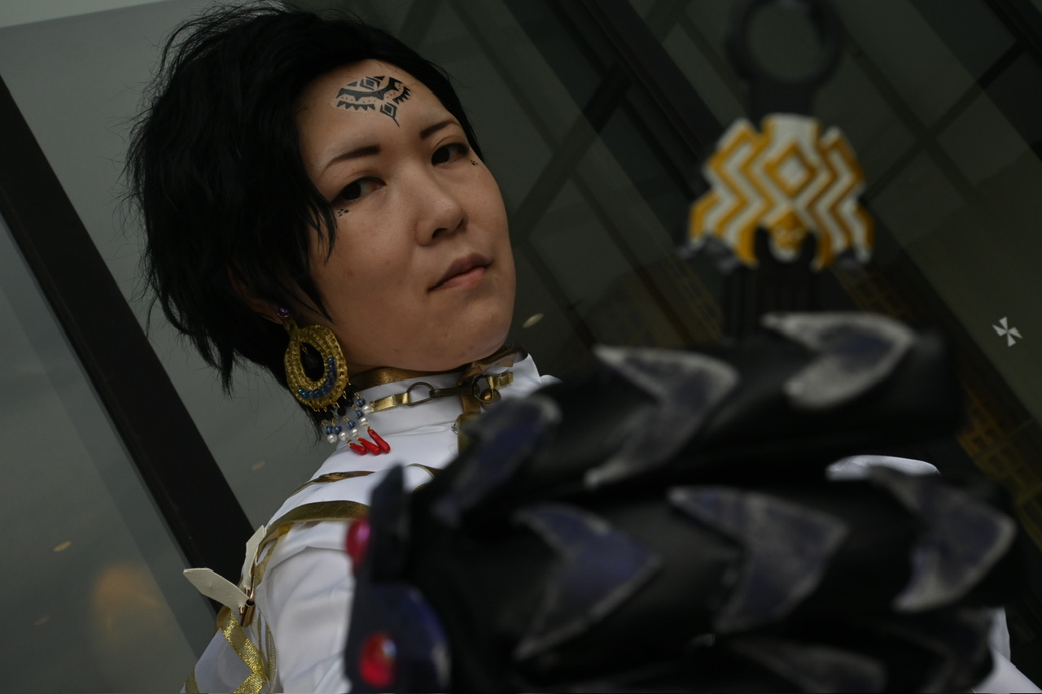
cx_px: 521
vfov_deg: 32.4
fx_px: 1194
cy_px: 347
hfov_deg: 47.2
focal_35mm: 41
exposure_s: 1/250
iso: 400
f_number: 10
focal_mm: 27.5
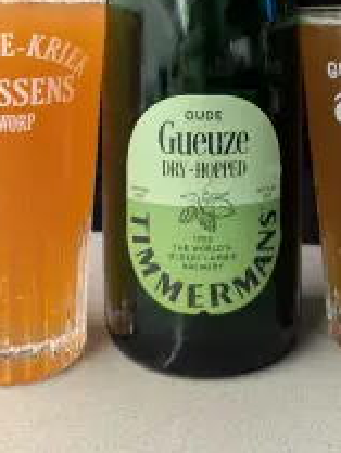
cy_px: 22
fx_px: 604
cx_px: 203
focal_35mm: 46
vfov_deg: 37.7
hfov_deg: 31.5
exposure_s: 1/23.8
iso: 254
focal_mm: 6.9
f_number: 1.68
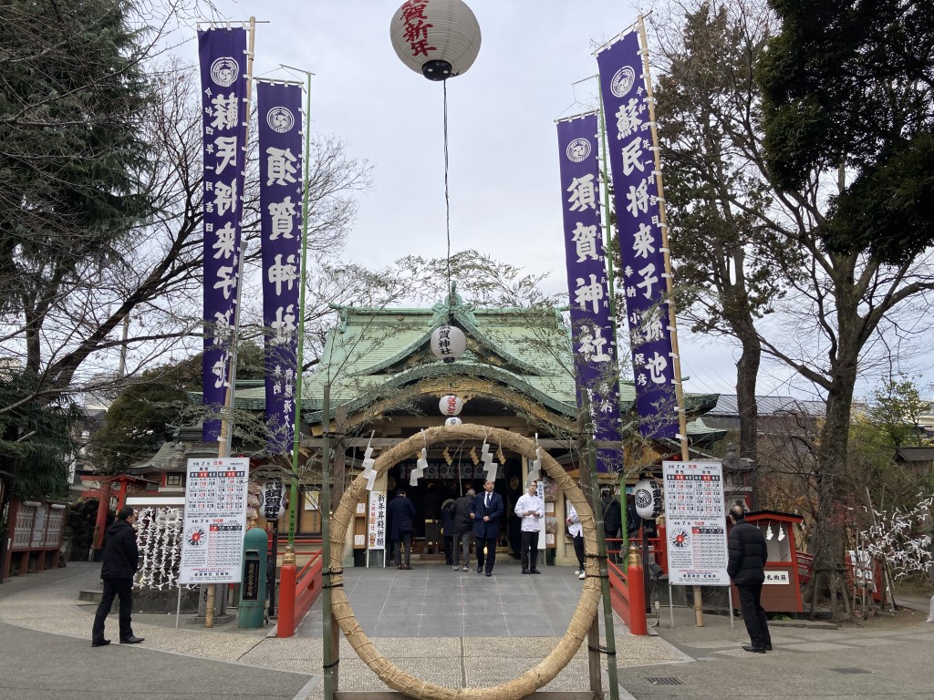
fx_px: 755
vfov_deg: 49.7
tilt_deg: +14.8
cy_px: 350
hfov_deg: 63.4
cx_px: 467
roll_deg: +0.5
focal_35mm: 28
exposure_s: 1/899
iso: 20
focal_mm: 3.99
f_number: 1.8
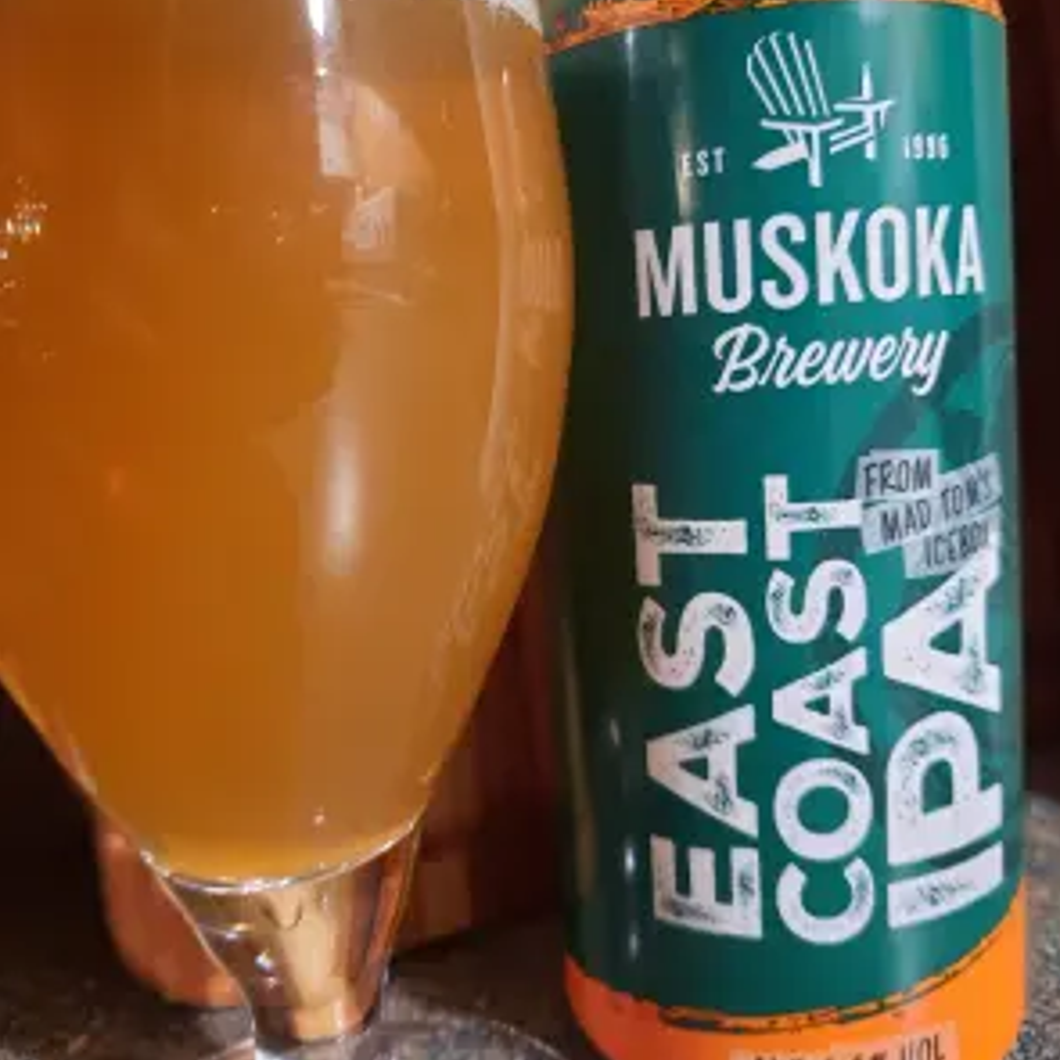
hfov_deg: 54.0
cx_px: 535
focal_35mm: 30
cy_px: 460
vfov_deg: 53.9
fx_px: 1039
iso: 320
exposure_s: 1/24
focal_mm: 4.6
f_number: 2
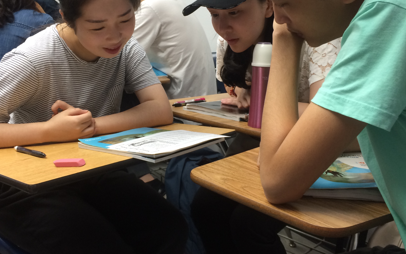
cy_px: 82
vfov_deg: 31.0
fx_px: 454
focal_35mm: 41
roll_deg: -0.3
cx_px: 184
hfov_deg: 48.2
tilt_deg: -9.0
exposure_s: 1/30
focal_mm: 4.15
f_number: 2.2
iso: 64
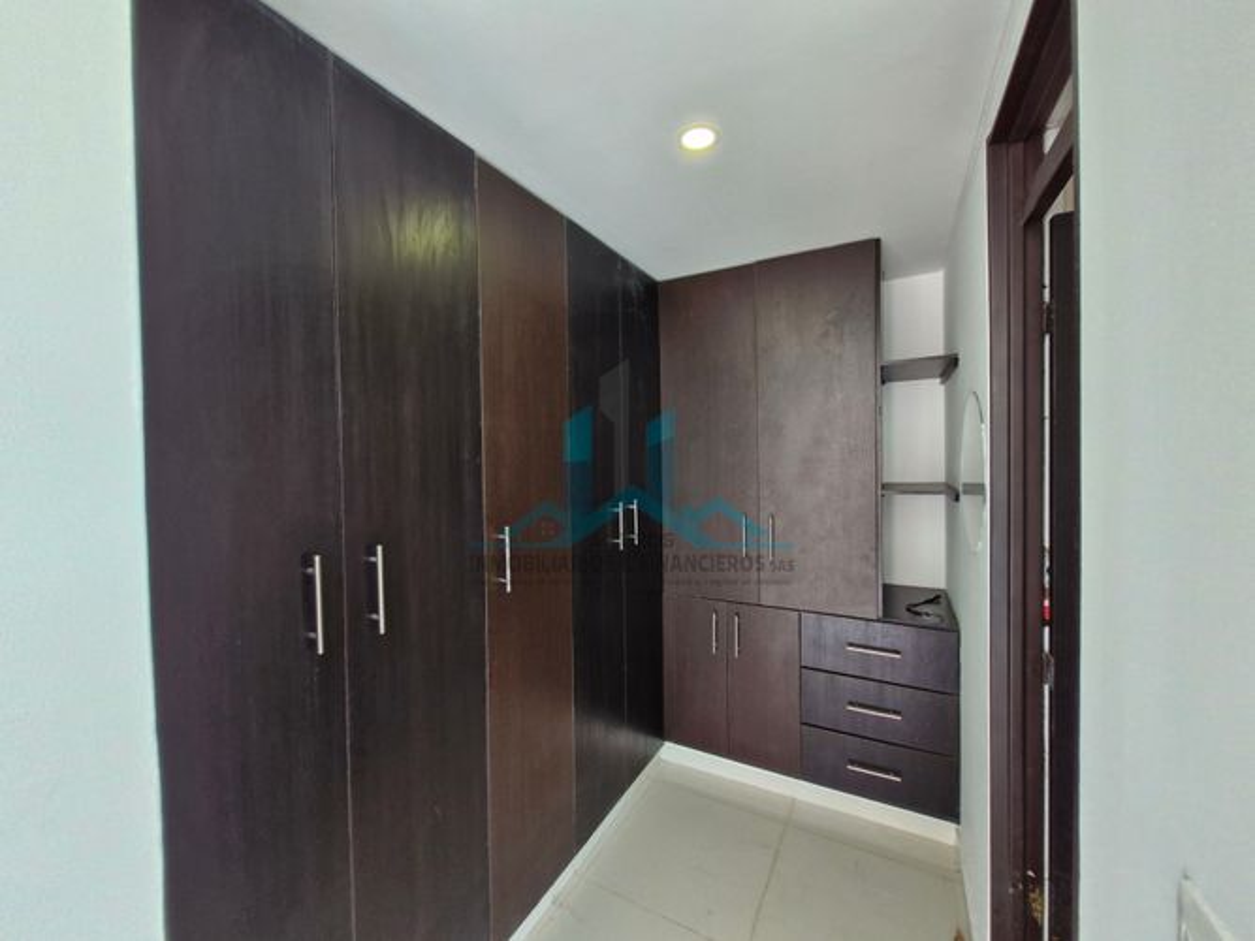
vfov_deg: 89.9
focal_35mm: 13
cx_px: 628
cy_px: 470
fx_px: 471
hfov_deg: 106.2
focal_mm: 1.74
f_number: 2.2
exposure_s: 1/60
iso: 64
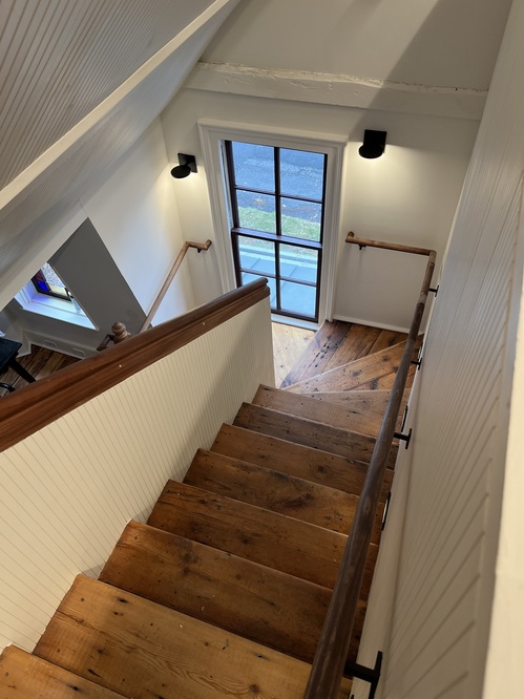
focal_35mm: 26
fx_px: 525
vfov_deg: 67.3
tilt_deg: -49.7
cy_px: 350
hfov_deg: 53.0
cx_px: 262
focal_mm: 5.1
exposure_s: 1/60
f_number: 1.6
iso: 80
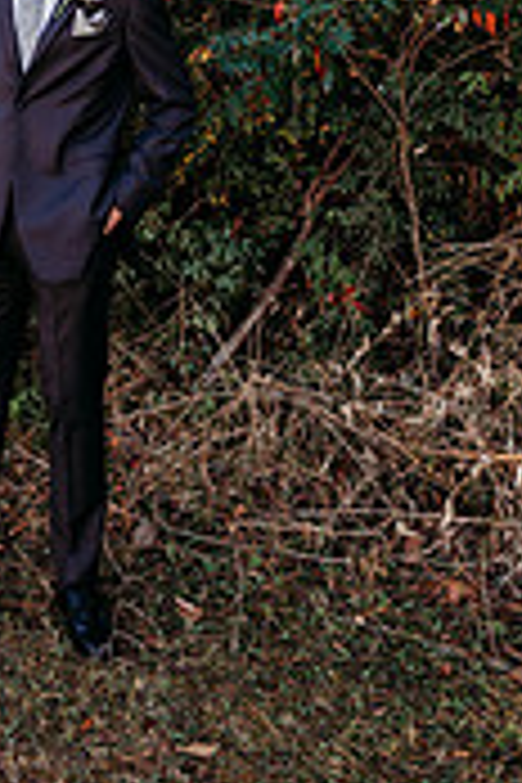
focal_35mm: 62
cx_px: 22
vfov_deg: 29.8
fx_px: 1348
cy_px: -32
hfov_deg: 21.3
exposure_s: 1/400
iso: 200
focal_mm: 24
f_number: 2.8
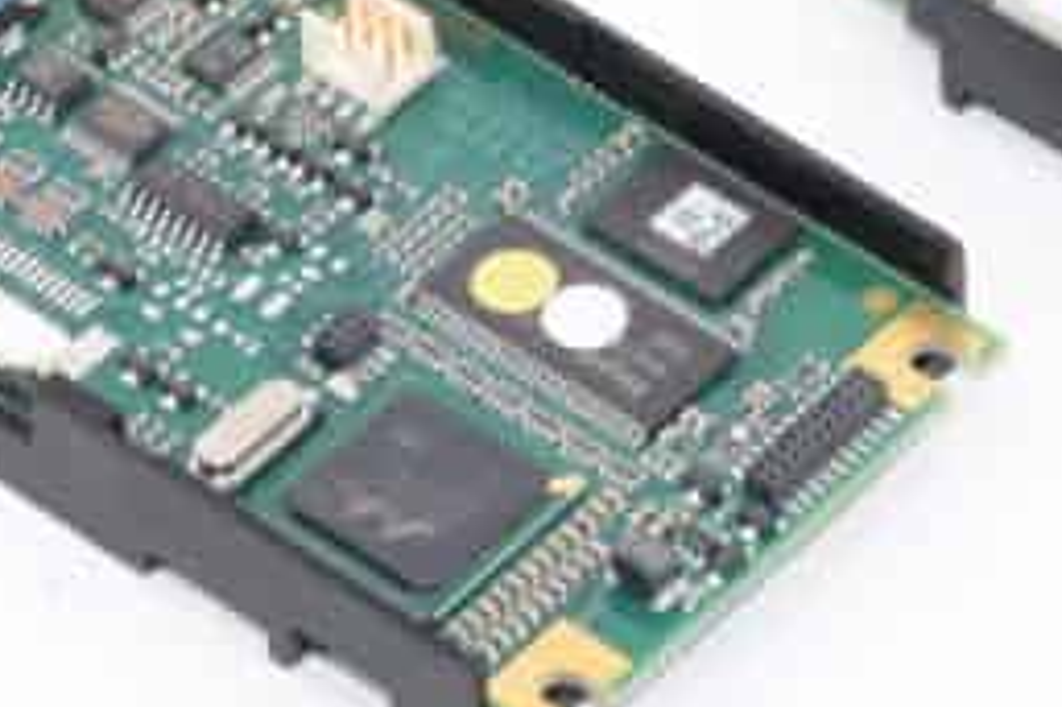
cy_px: 105
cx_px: 764
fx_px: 10937
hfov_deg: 5.6
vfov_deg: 3.7
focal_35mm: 371
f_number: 13
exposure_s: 1/40
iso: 200
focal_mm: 62
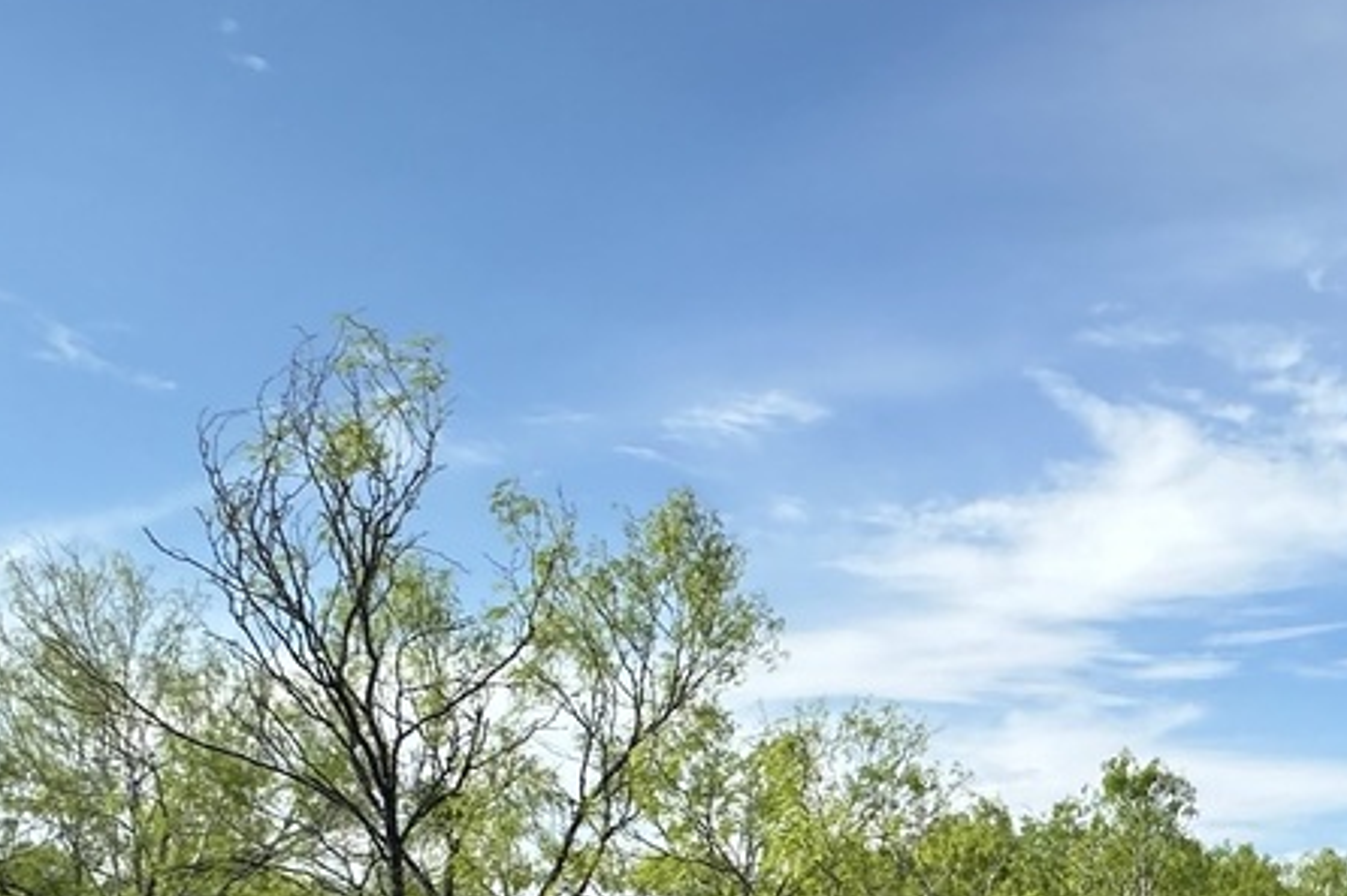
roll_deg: -0.1
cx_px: 1652
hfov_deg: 33.4
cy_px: 1101
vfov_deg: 25.4
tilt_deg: -2.8
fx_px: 1758
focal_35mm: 47
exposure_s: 1/2132
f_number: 2.2
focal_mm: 2.22
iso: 50
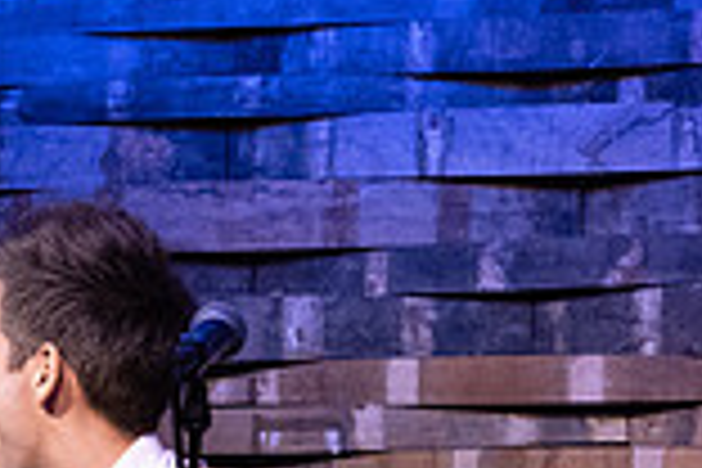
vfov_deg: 2.8
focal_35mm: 482
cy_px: 524
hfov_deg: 4.3
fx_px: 9398
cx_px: -99
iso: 6400
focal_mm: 130
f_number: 6.3
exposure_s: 1/200
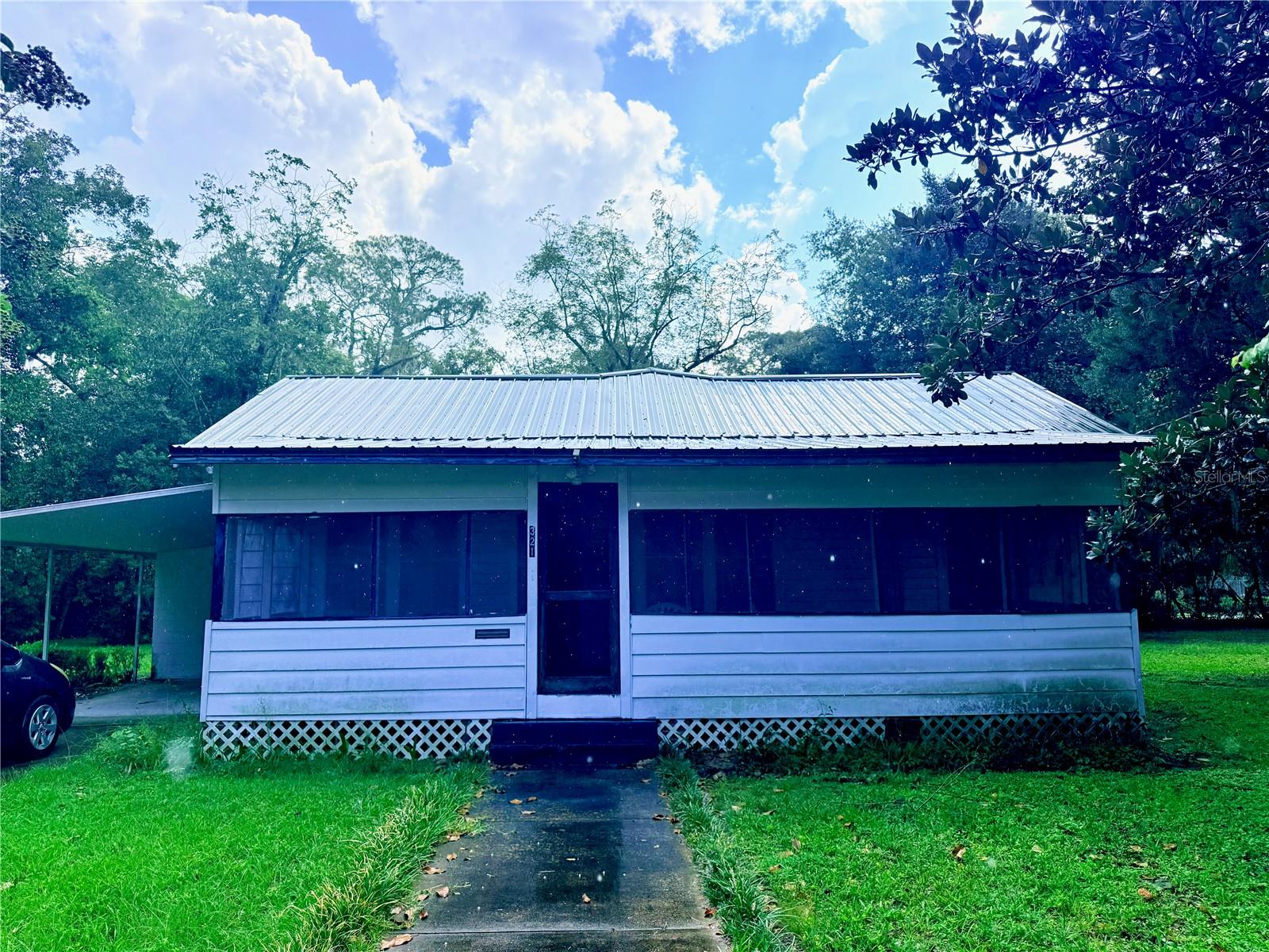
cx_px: 634
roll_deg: +0.7
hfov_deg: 71.6
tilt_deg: +6.5
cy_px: 476
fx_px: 880
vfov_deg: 56.8
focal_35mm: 24
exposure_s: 1/3425
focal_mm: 6.76
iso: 100
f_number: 1.78
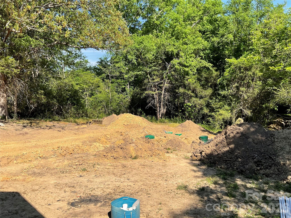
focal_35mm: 29
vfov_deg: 48.2
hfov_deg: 61.7
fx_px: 244
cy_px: 109
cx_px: 146
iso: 16
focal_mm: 3
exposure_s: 1/1675
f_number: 1.8
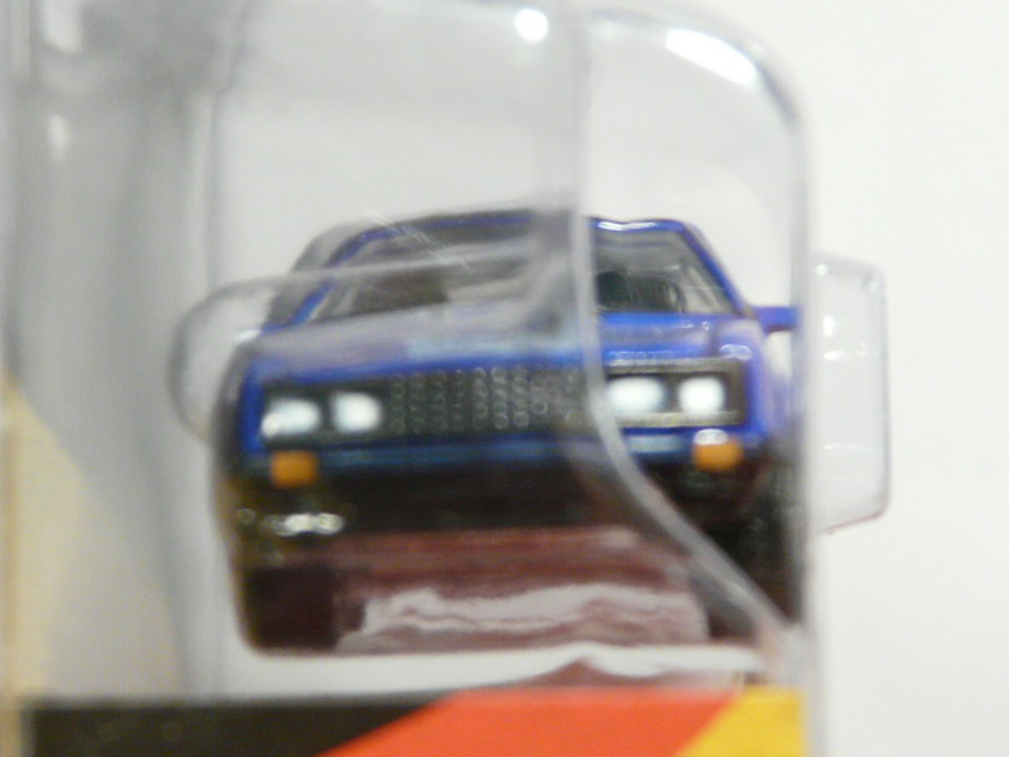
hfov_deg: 10.9
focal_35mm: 182
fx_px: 5305
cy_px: 378
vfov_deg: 8.2
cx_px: 504
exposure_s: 1/30
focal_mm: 18.8
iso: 200
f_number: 3.6
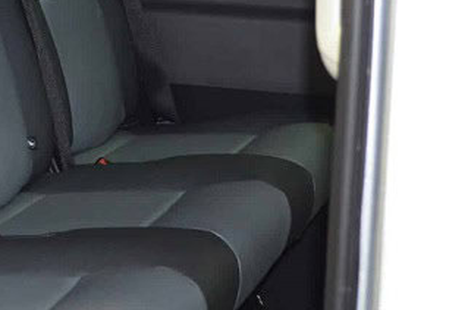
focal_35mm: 113
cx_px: -43
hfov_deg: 17.5
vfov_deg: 12.0
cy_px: 46
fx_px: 1465
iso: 1600
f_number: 4
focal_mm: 24
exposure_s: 1/60
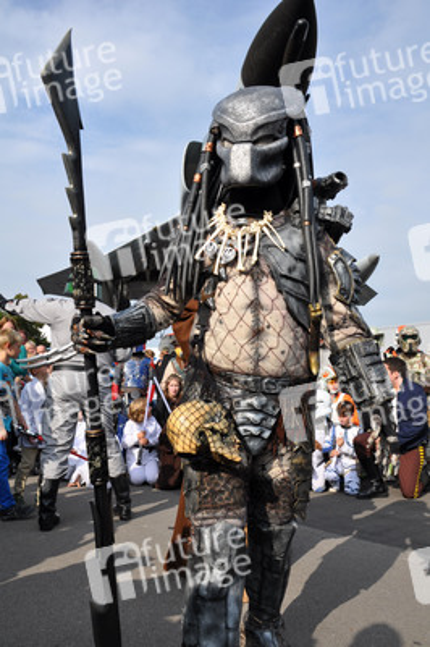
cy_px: 324
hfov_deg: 43.5
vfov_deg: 62.0
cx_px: 215
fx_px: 538
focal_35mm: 30
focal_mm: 20
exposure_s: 1/320
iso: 200
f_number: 9
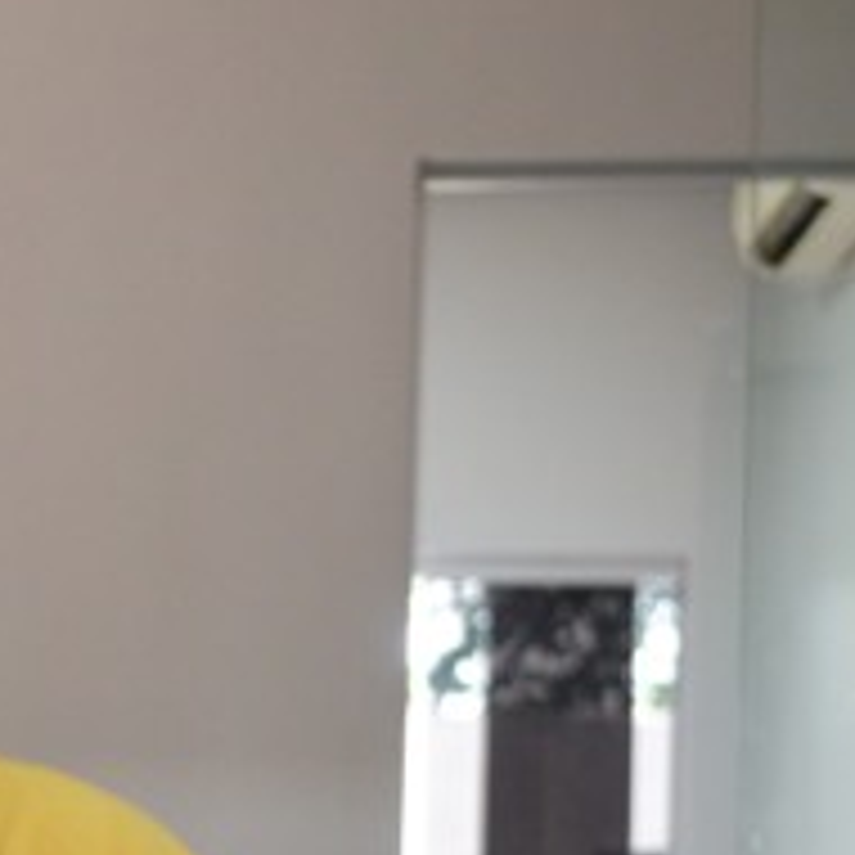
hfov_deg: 15.5
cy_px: 914
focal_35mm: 103
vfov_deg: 16.4
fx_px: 2878
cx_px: -459
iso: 1100
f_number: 4
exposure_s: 1/60
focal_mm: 24
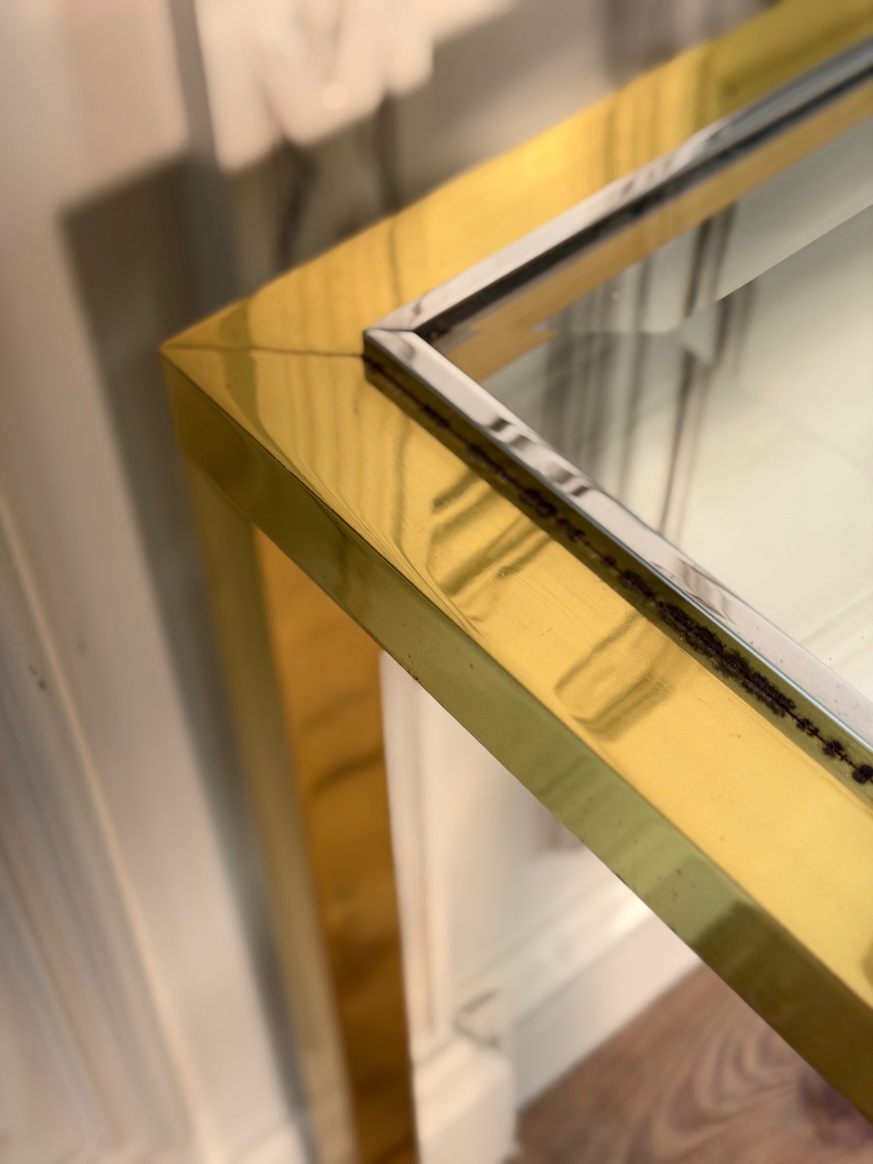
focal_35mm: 48
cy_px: 582
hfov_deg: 30.3
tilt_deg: -50.8
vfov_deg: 39.7
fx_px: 1614
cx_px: 436
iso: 200
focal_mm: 6.76
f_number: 1.78
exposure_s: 1/33
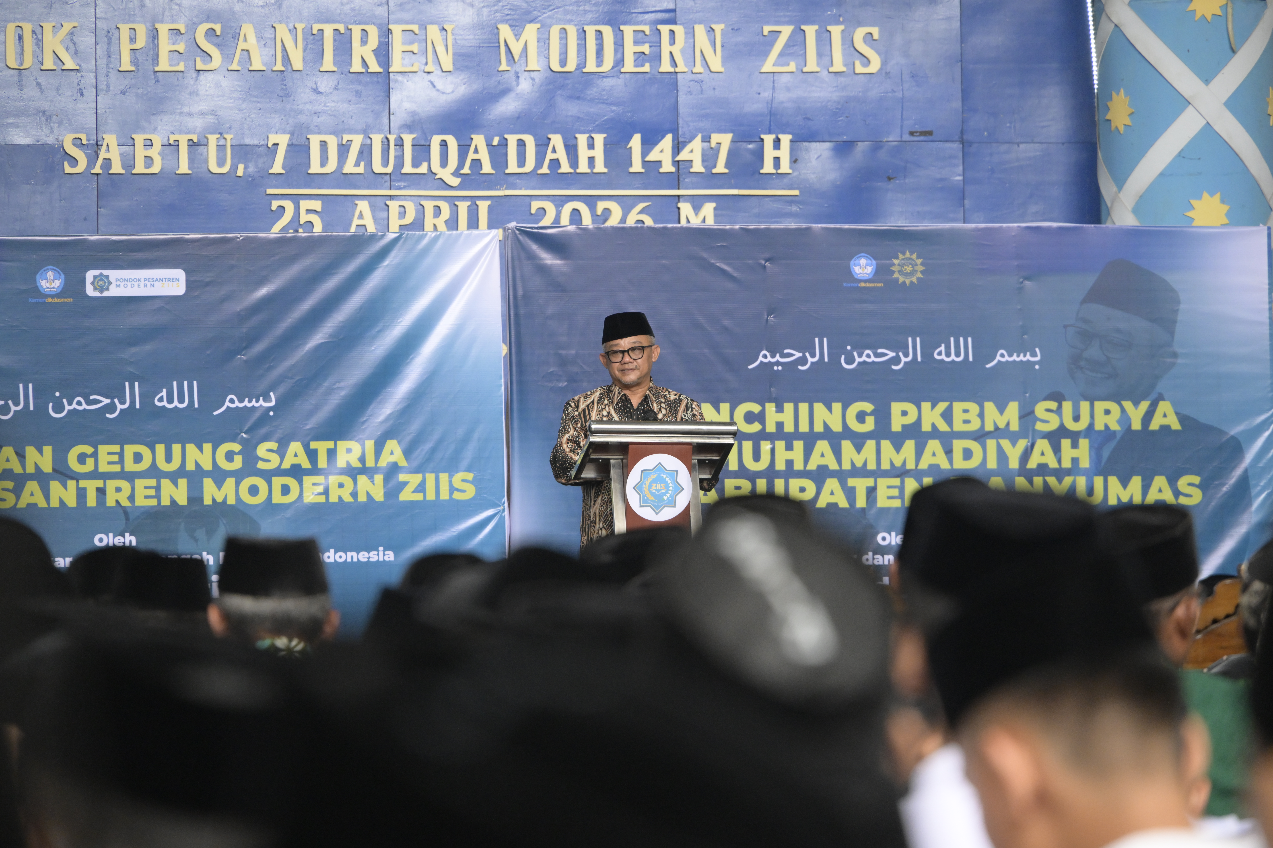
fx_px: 7072
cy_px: 424
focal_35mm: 200
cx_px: 636
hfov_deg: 10.3
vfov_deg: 6.9
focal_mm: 200
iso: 3200
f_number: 6.3
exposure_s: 1/320
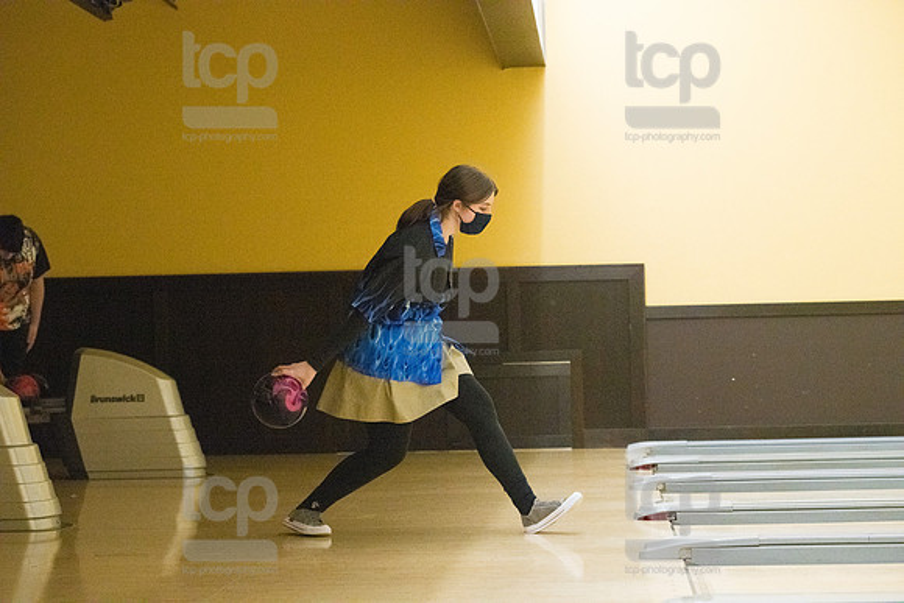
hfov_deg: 22.6
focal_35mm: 90
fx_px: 2260
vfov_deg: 15.2
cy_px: 302
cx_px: 452
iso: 10000
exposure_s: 1/1000
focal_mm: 90
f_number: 4.5
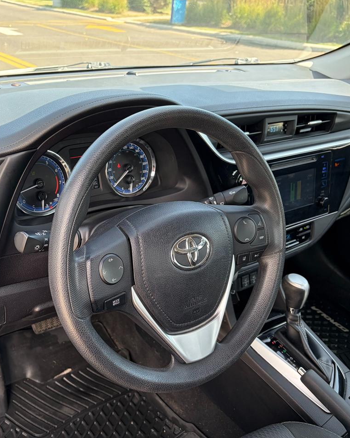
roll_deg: -1.0
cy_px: 218
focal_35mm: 34
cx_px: 104
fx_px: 440
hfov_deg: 42.5
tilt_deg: -27.7
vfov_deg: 52.8
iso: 64
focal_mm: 5.96
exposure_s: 1/192
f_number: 1.6
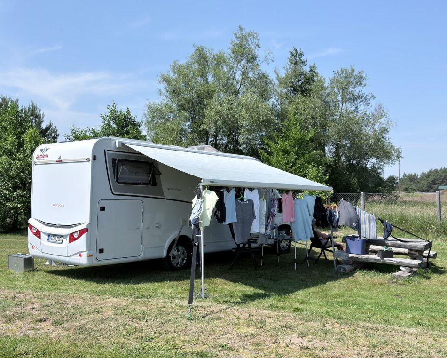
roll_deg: +0.7
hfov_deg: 49.0
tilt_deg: +0.9
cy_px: 181
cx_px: 240
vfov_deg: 40.1
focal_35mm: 37
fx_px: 490
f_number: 1.78
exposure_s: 1/4926
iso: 64
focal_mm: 6.76
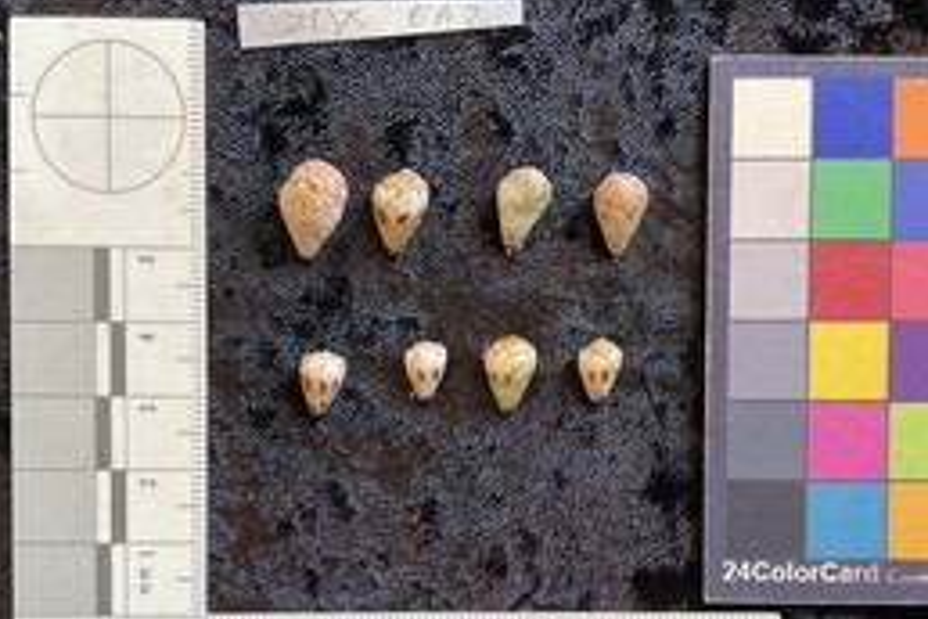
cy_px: 405
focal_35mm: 41
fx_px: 1057
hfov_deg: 47.4
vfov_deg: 32.4
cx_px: 500
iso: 40
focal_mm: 3
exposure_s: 1/50
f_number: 1.8
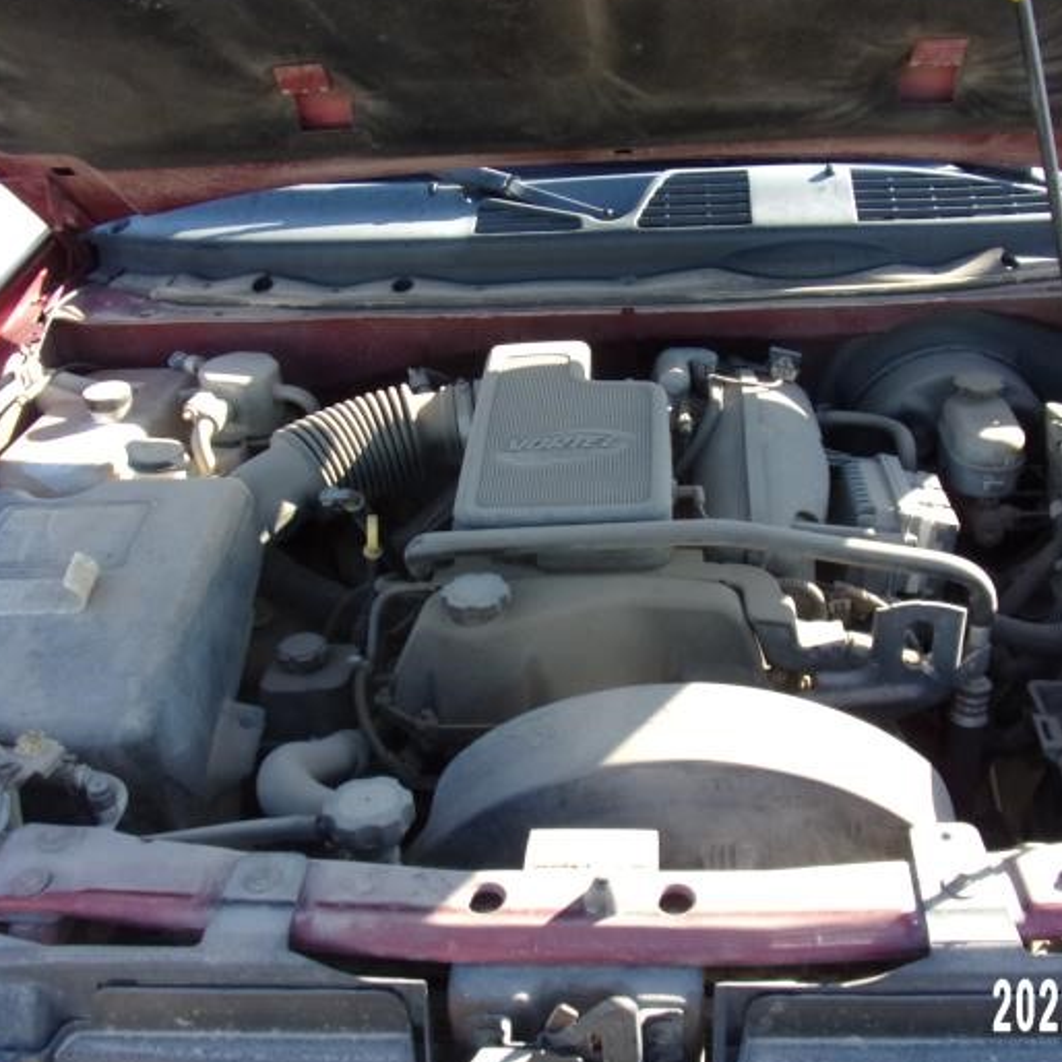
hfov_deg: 49.4
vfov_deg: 49.7
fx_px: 1145
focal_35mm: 33
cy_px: 523
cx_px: 636
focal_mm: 4.3
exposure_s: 1/180
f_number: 3.3
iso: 80
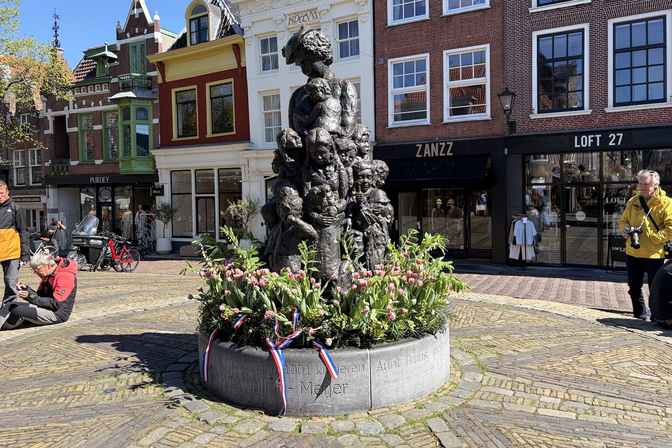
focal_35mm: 28
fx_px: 523
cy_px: 203
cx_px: 329
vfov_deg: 46.3
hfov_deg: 65.5
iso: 50
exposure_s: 1/1484
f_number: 1.6
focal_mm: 5.96
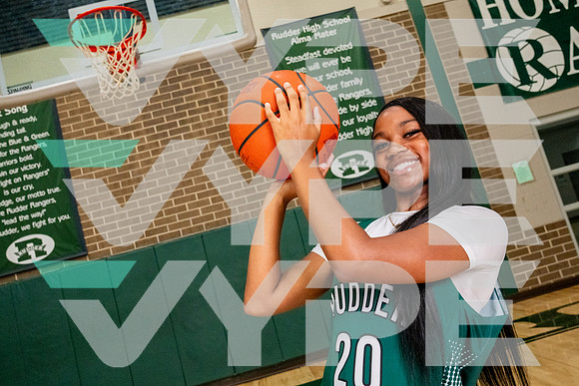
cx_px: 275
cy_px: 186
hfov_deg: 59.1
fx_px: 511
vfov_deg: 41.4
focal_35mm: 32
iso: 10000
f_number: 7.1
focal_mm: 29
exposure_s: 1/500
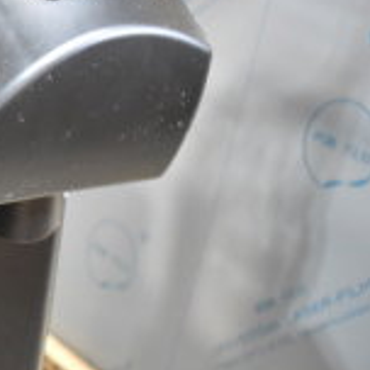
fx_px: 1113
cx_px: -324
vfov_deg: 18.7
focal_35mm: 92
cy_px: 305
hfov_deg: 15.7
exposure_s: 1/30
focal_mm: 18
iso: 1100
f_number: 3.5
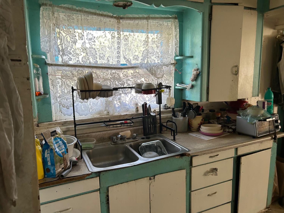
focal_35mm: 26
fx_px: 213
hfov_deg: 67.3
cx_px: 142
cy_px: 106
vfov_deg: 53.1
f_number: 1.5
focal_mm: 5.7
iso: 125
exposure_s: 1/111
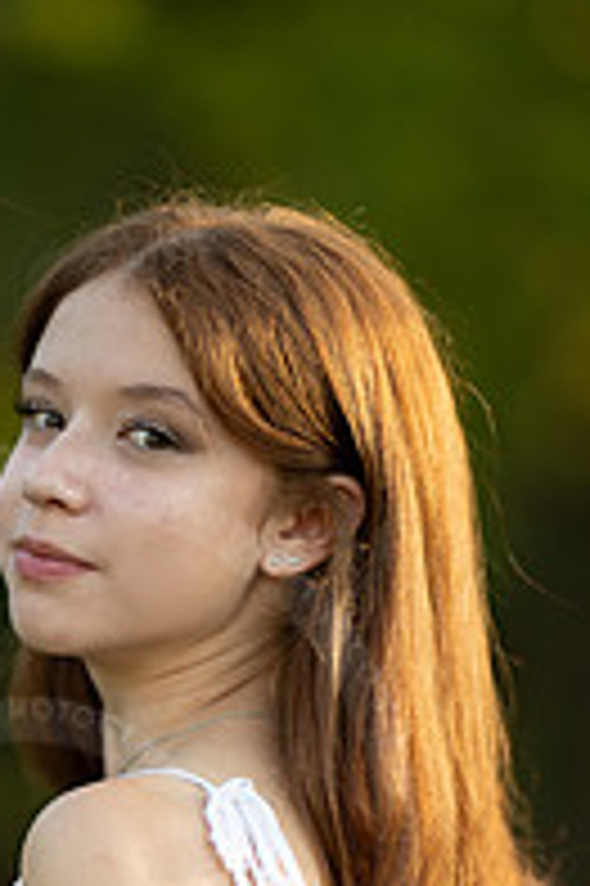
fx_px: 4777
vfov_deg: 10.5
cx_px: 108
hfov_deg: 7.1
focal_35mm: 194
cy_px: 994
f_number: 1.2
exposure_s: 1/1600
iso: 160
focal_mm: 85
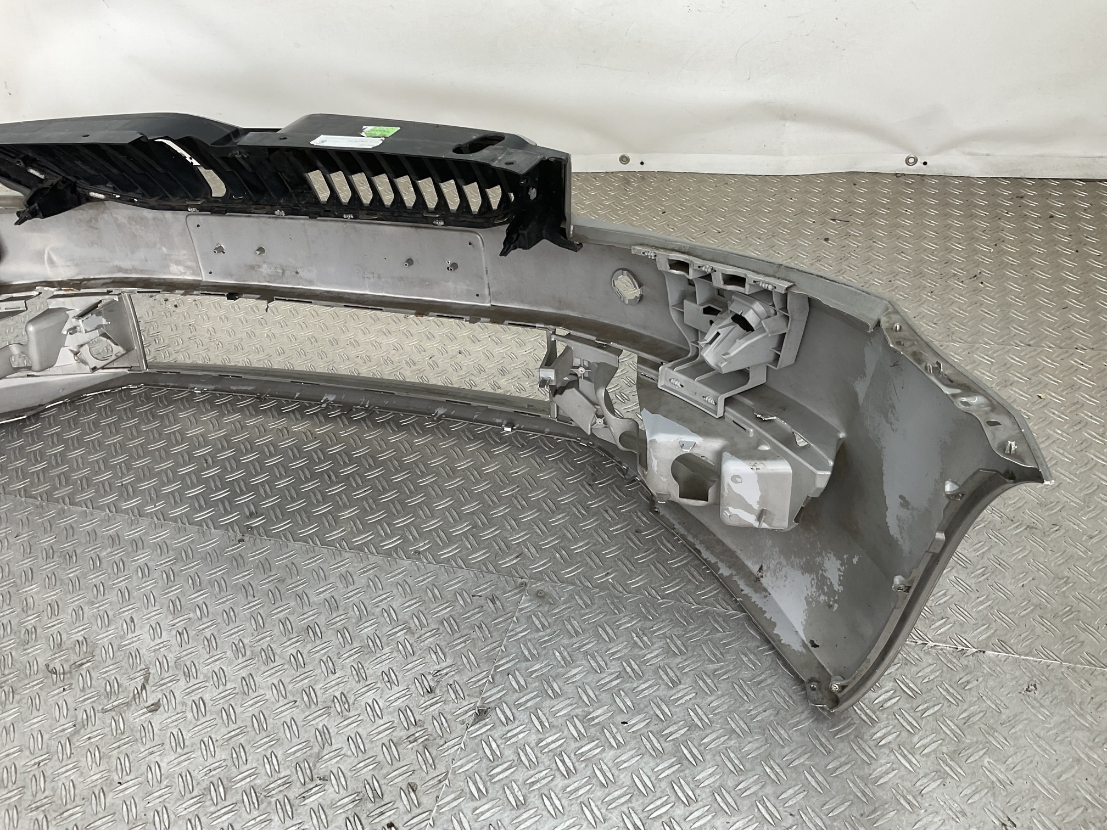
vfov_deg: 48.2
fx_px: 927
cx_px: 554
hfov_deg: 61.7
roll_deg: +9.0
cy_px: 415
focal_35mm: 29
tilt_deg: -40.0
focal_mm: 3
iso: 20
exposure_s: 1/100
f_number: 1.8
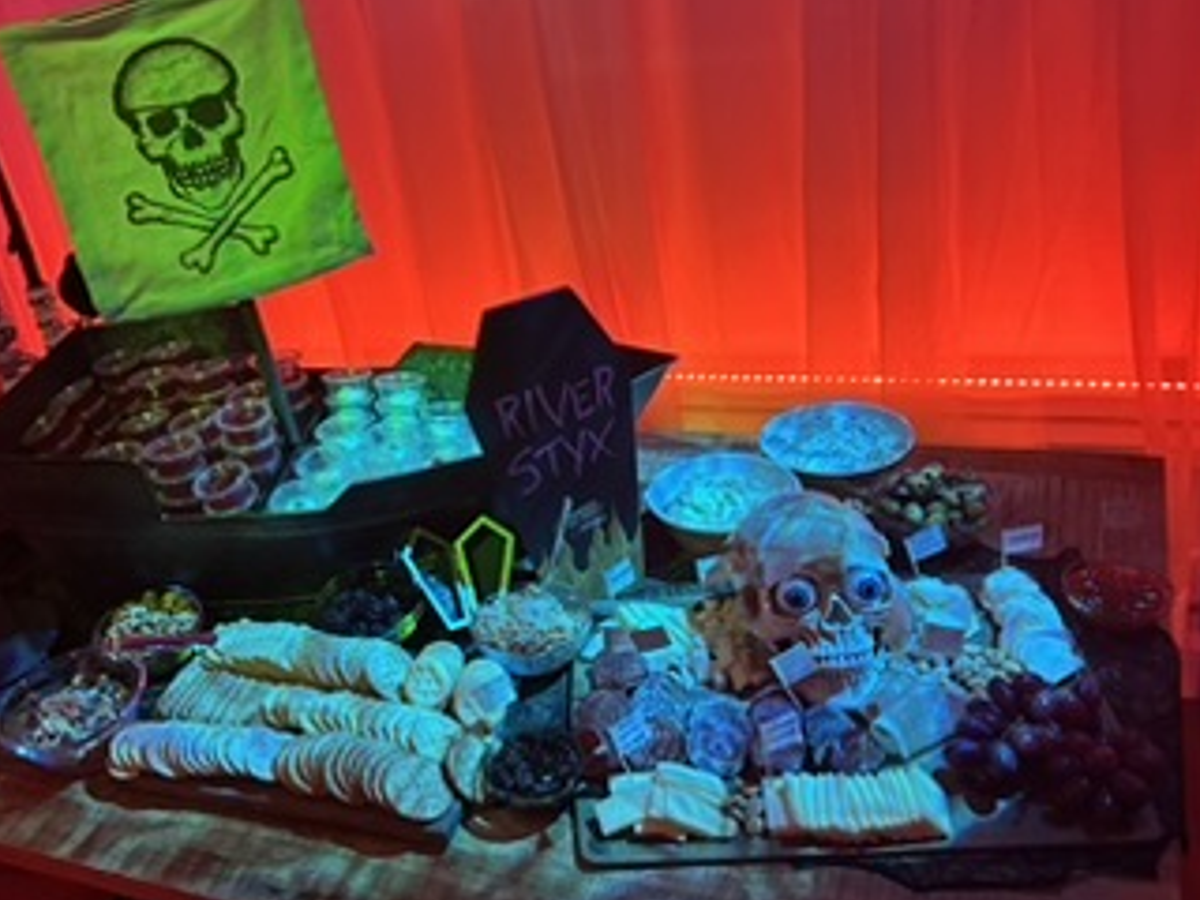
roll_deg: +13.7
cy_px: 405
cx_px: 401
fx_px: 1248
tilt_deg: -26.1
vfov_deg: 39.6
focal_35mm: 36
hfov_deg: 50.4
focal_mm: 6.86
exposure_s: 1/59
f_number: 1.78
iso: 800
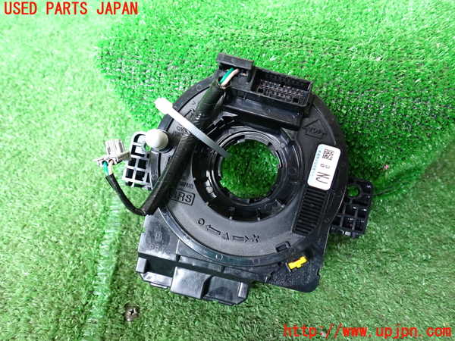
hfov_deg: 60.0
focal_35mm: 30
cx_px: 228
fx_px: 394
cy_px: 170
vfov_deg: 46.8
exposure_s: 1/30
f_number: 2.3
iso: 400
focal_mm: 5.4
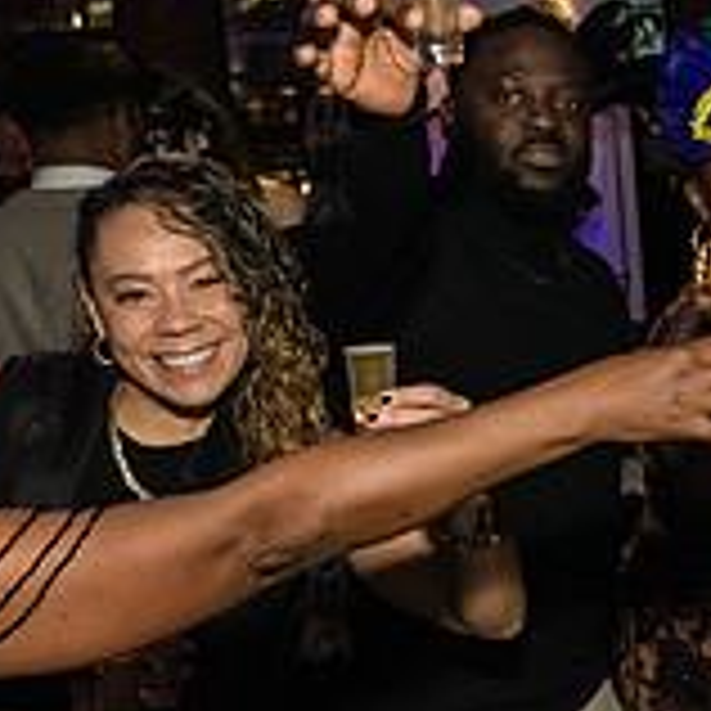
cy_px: 362
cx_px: 904
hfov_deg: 21.1
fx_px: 1743
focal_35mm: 75
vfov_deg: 23.1
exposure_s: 1/160
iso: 5000
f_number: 4.5
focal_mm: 24
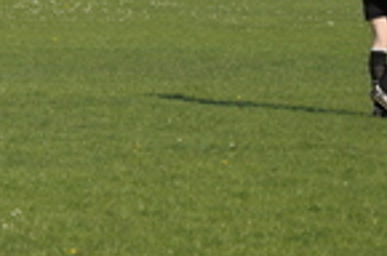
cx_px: -107
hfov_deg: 4.7
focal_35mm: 439
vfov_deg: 3.1
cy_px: -19
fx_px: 4706
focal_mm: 85
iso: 400
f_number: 6.3
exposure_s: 1/1600
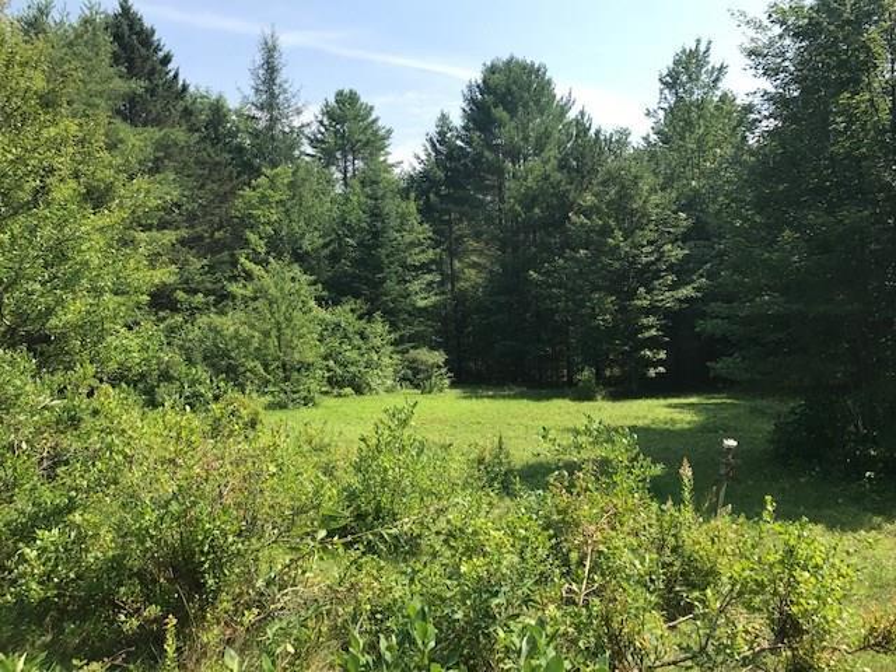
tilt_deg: -2.3
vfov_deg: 49.7
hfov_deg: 63.4
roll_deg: +2.8
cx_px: 448
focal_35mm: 28
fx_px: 725
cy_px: 336
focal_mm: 3.99
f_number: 1.8
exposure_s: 1/1368
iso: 20
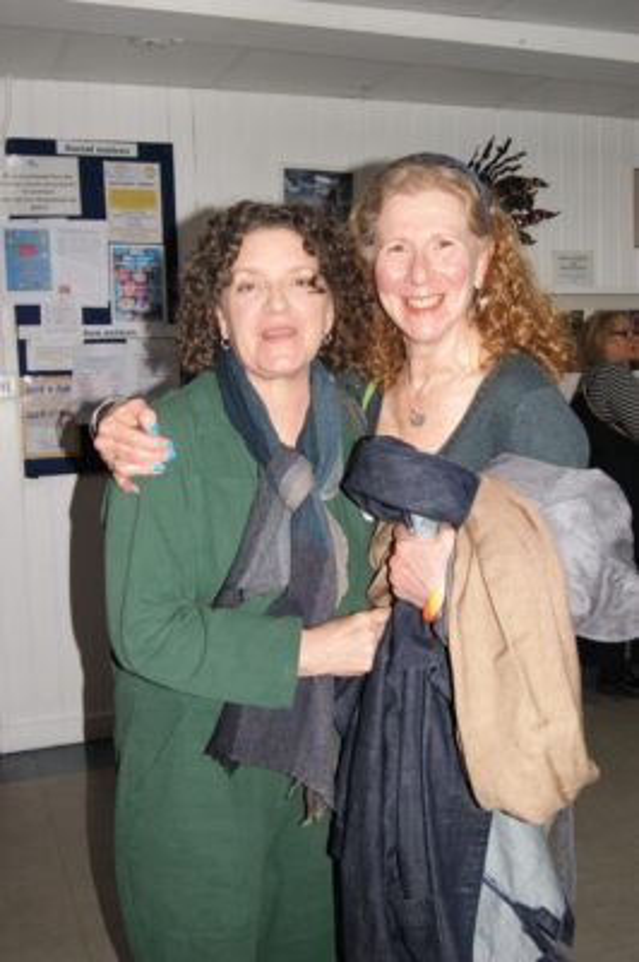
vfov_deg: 49.6
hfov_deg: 34.2
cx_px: 320
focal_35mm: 39
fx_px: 1040
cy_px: 481
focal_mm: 26
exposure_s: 1/60
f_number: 5.6
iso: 400
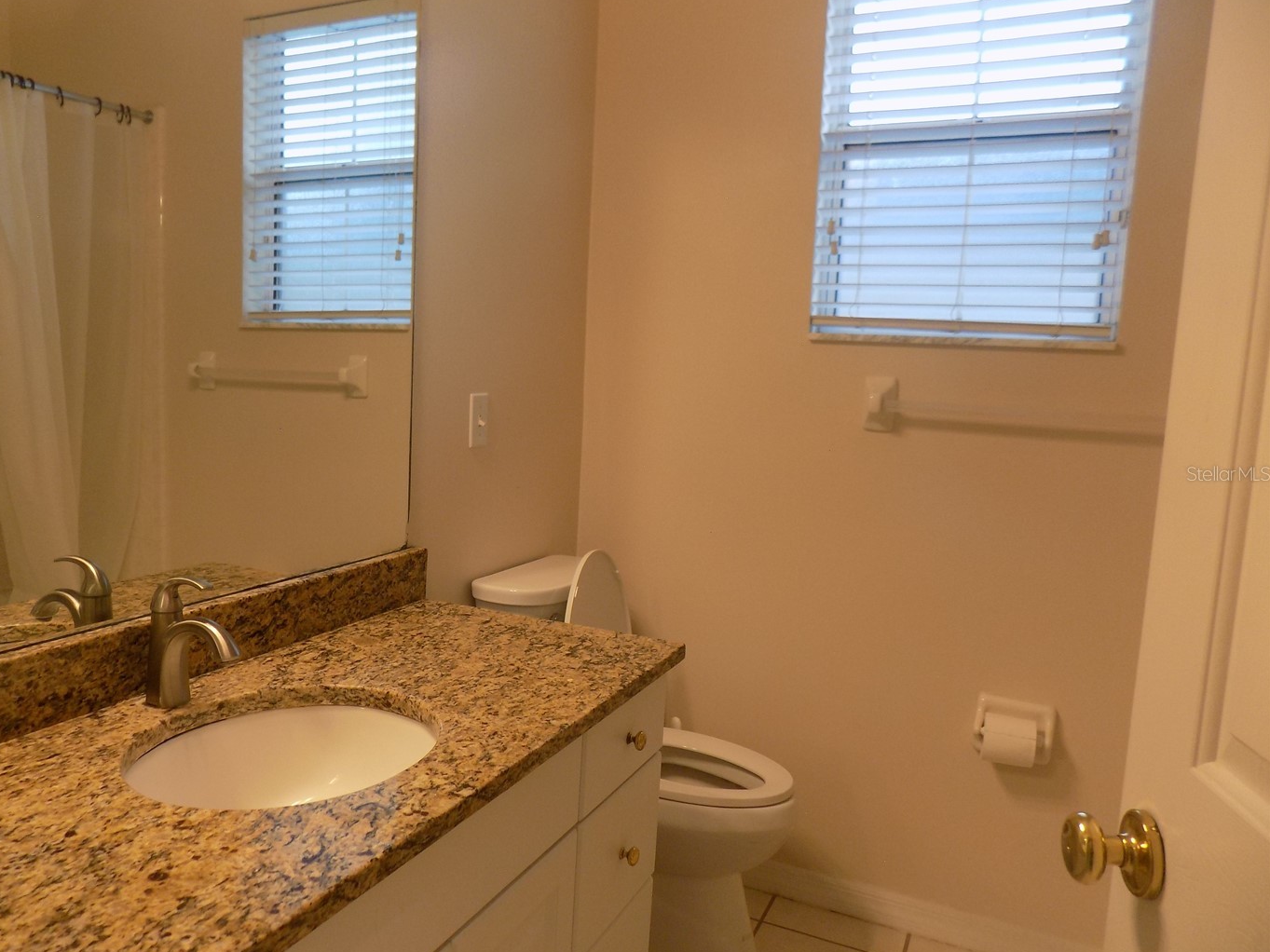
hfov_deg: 64.9
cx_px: 529
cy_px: 473
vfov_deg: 51.3
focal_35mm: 27
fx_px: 990
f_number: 3.1
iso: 100
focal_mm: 4
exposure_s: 1/30
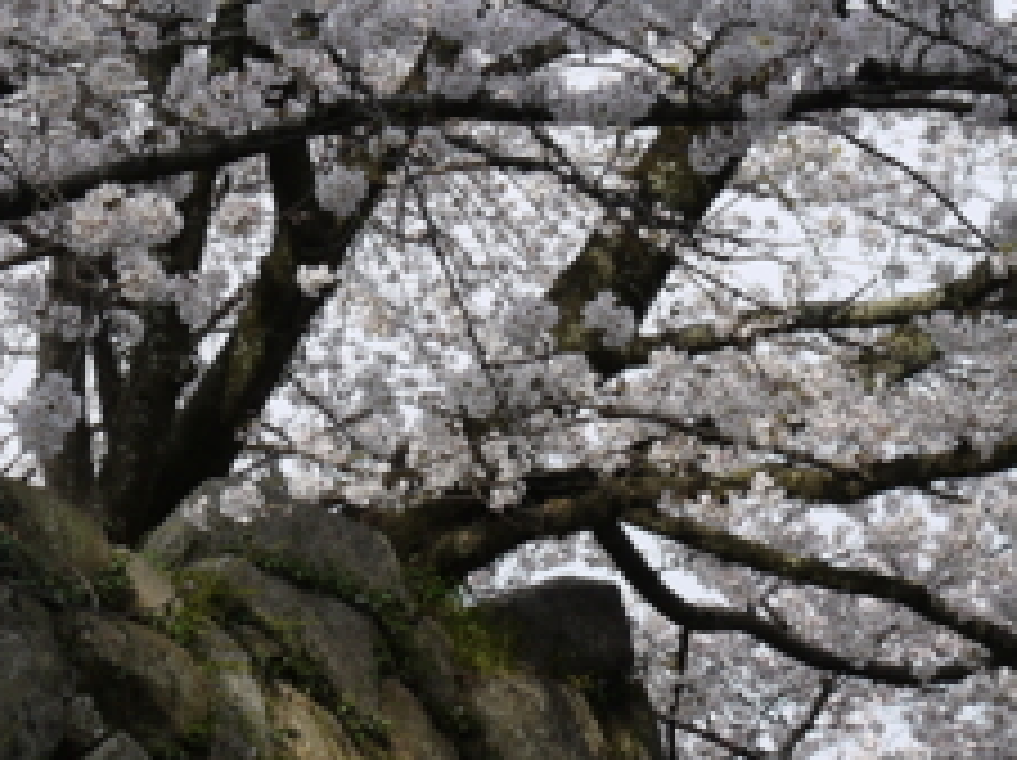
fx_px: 4784
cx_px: 58
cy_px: -13
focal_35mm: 163
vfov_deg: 9.0
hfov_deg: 12.0
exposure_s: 1/250
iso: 100
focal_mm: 23
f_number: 7.1
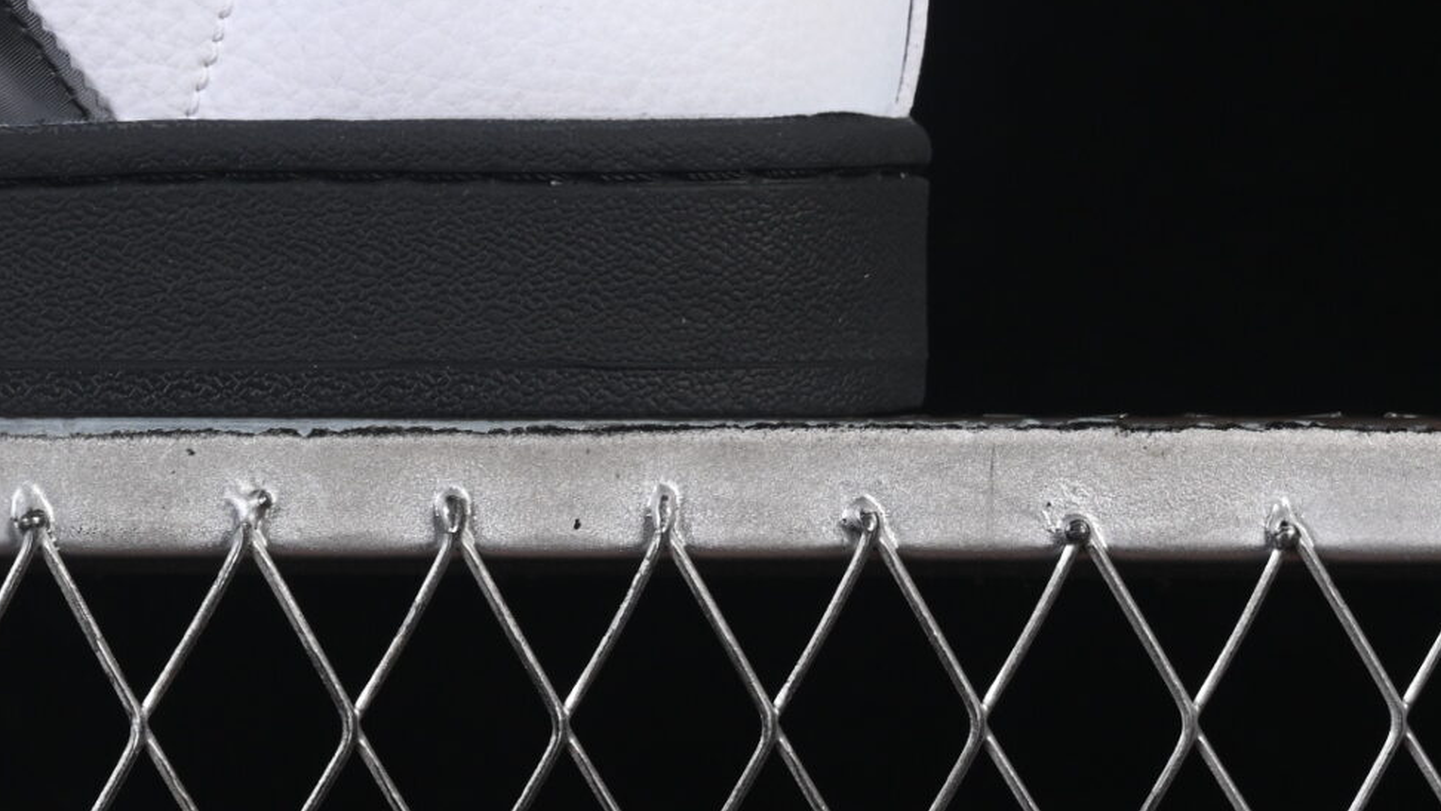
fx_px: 7910
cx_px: -274
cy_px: -377
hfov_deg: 10.2
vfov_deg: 5.8
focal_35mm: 207
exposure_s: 1/80
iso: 160
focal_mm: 50
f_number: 8
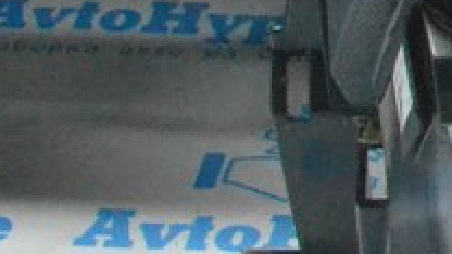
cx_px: 1050
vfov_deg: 4.8
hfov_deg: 8.1
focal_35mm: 247
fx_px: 2960
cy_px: -333
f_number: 9
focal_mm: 32
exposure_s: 1/160
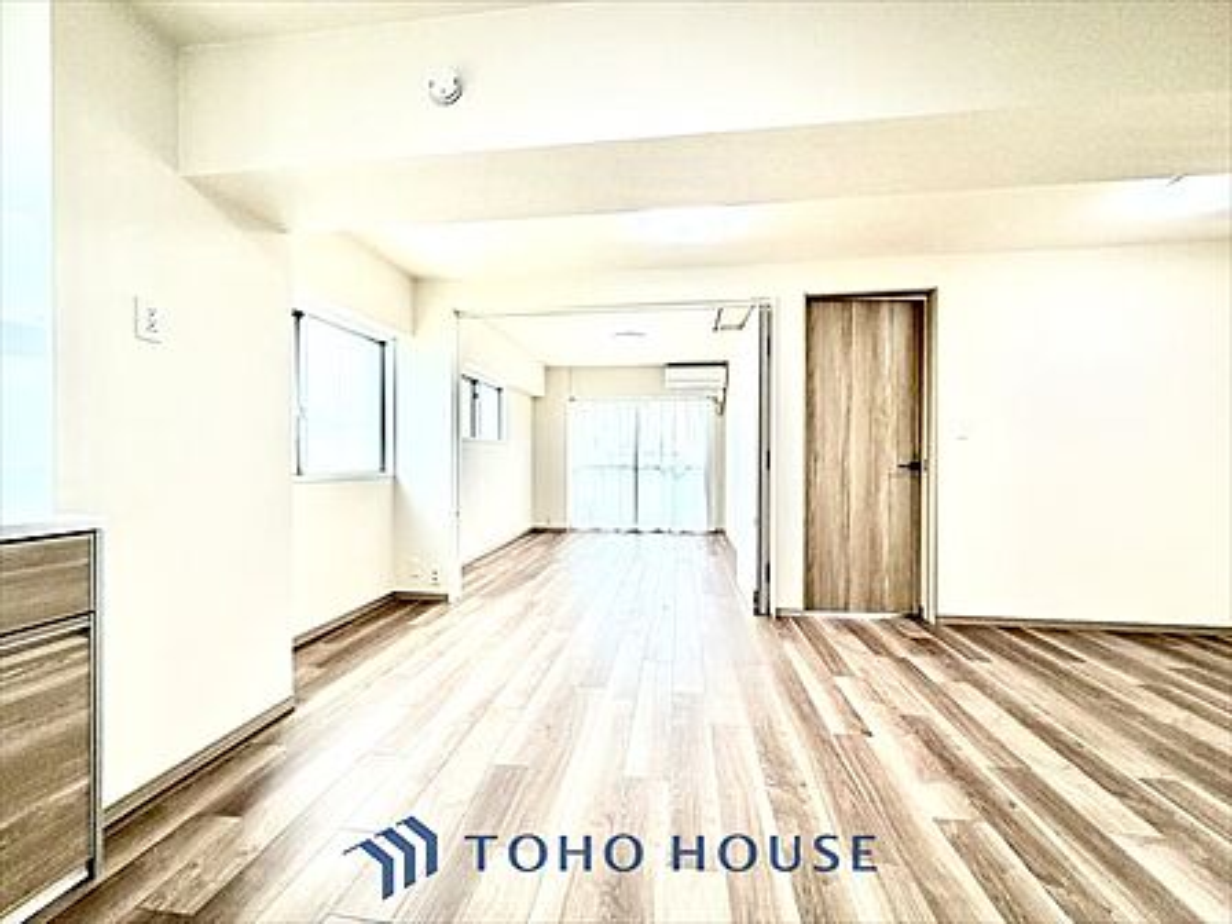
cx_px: 616
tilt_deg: -0.4
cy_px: 462
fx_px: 498
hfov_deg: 102.1
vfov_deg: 85.7
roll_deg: +0.0
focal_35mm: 14
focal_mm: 2.22
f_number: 2.2
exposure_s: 1/100
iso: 80
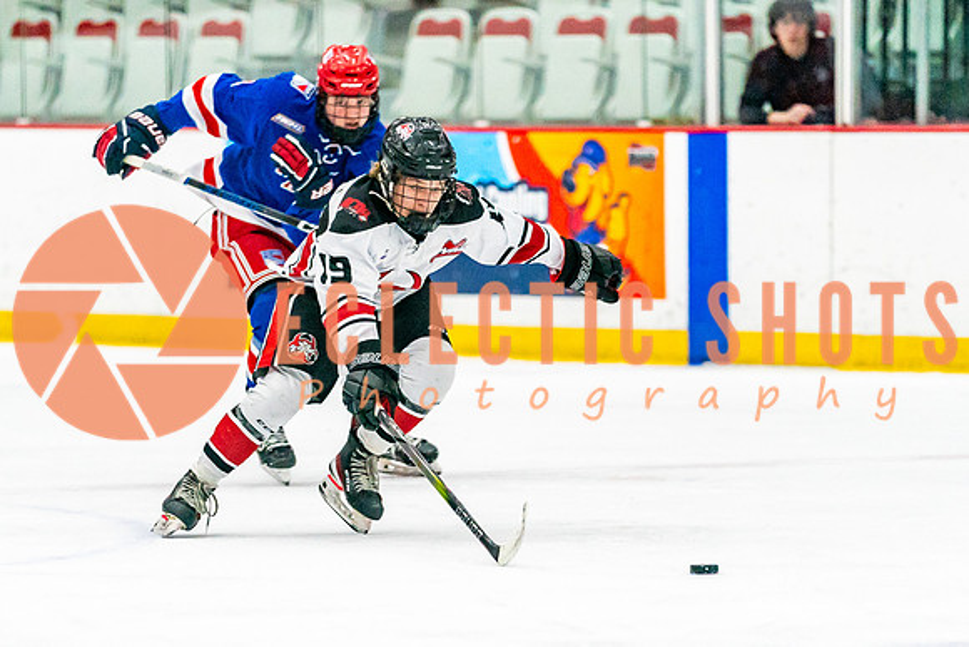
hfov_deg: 5.6
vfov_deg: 3.7
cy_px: 379
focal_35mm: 371
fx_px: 9990
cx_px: 427
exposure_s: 1/1000
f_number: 2.8
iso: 3200
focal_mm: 200
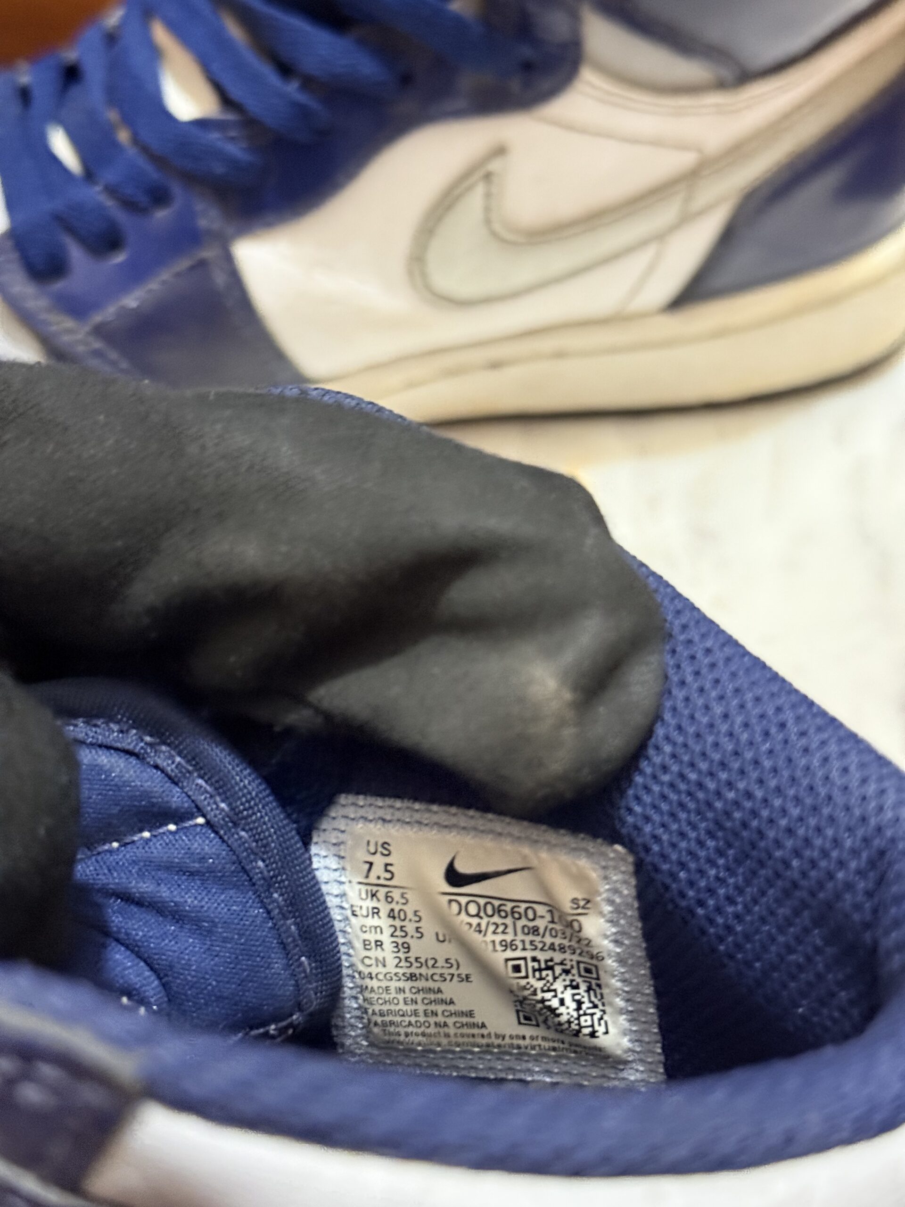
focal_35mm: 48
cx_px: 452
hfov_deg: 30.3
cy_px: 604
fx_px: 1673
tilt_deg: -46.3
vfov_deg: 39.7
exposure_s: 1/25
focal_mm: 6.76
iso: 500
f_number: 1.78
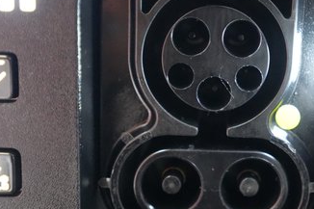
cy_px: 83
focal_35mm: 55
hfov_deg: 35.6
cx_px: 226
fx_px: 479
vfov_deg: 24.5
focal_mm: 28
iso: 12800
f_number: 2.8
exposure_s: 1/125
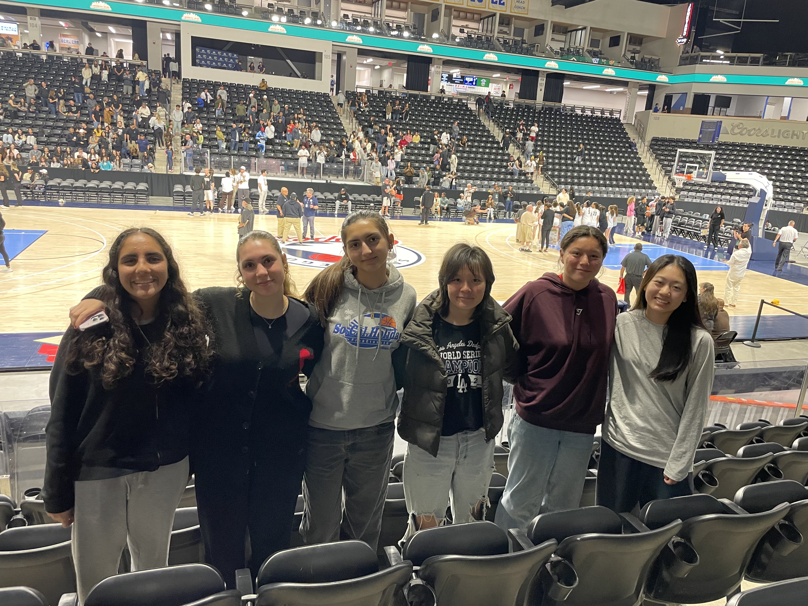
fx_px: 607
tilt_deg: -15.4
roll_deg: -5.2
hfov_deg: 67.3
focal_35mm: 26
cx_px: 404
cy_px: 303
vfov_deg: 53.1
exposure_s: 1/60
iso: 200
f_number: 1.6
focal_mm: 4.2
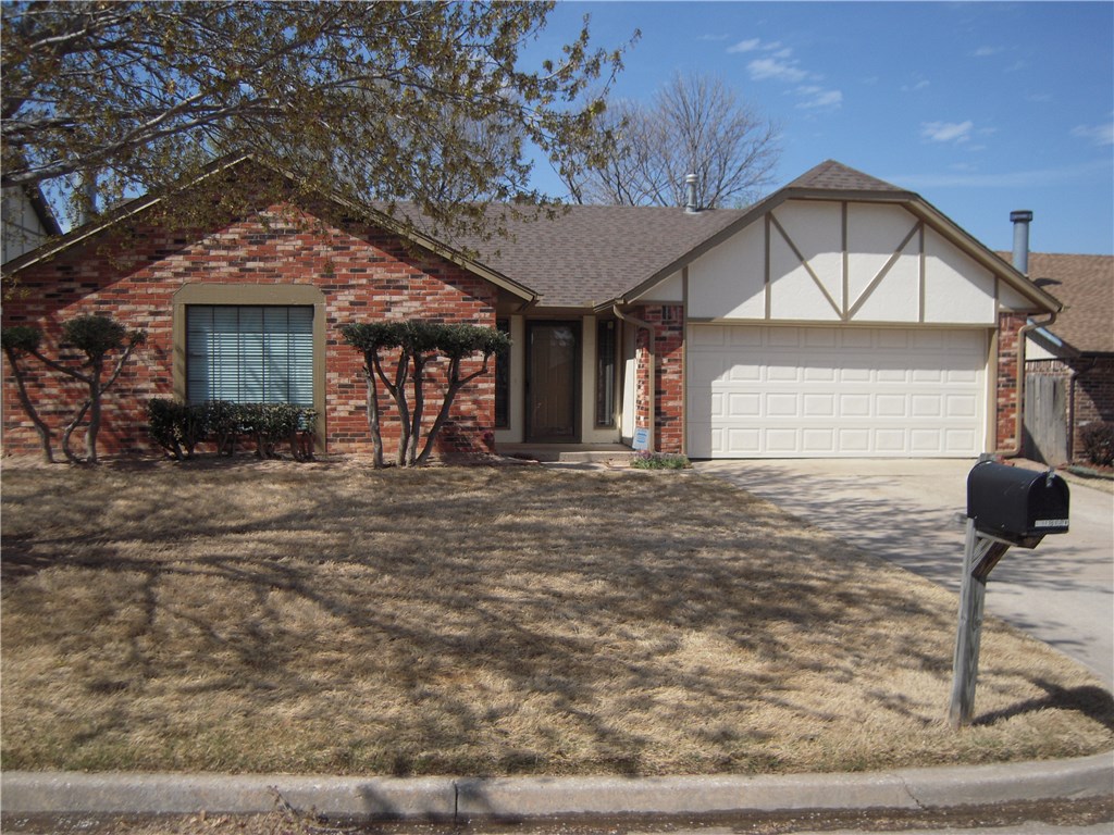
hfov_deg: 54.0
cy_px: 418
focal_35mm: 34
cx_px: 557
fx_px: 1094
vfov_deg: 41.8
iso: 100
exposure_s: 1/500
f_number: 5.8
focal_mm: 6
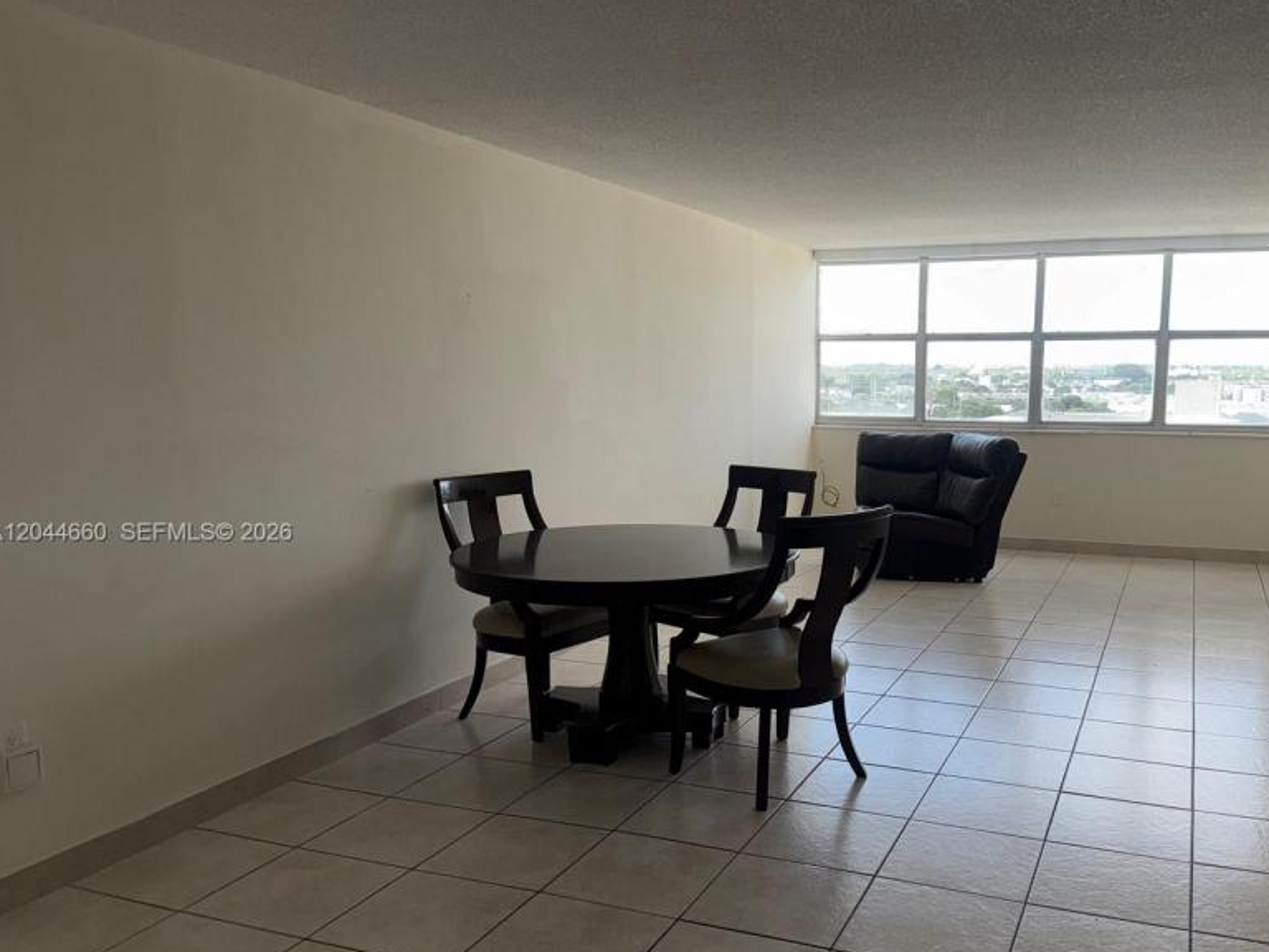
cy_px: 534
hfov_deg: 59.3
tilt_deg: -9.1
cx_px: 777
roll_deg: -0.3
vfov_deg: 46.7
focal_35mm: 30
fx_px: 1100
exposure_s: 1/555
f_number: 1.78
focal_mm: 6.76
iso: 80
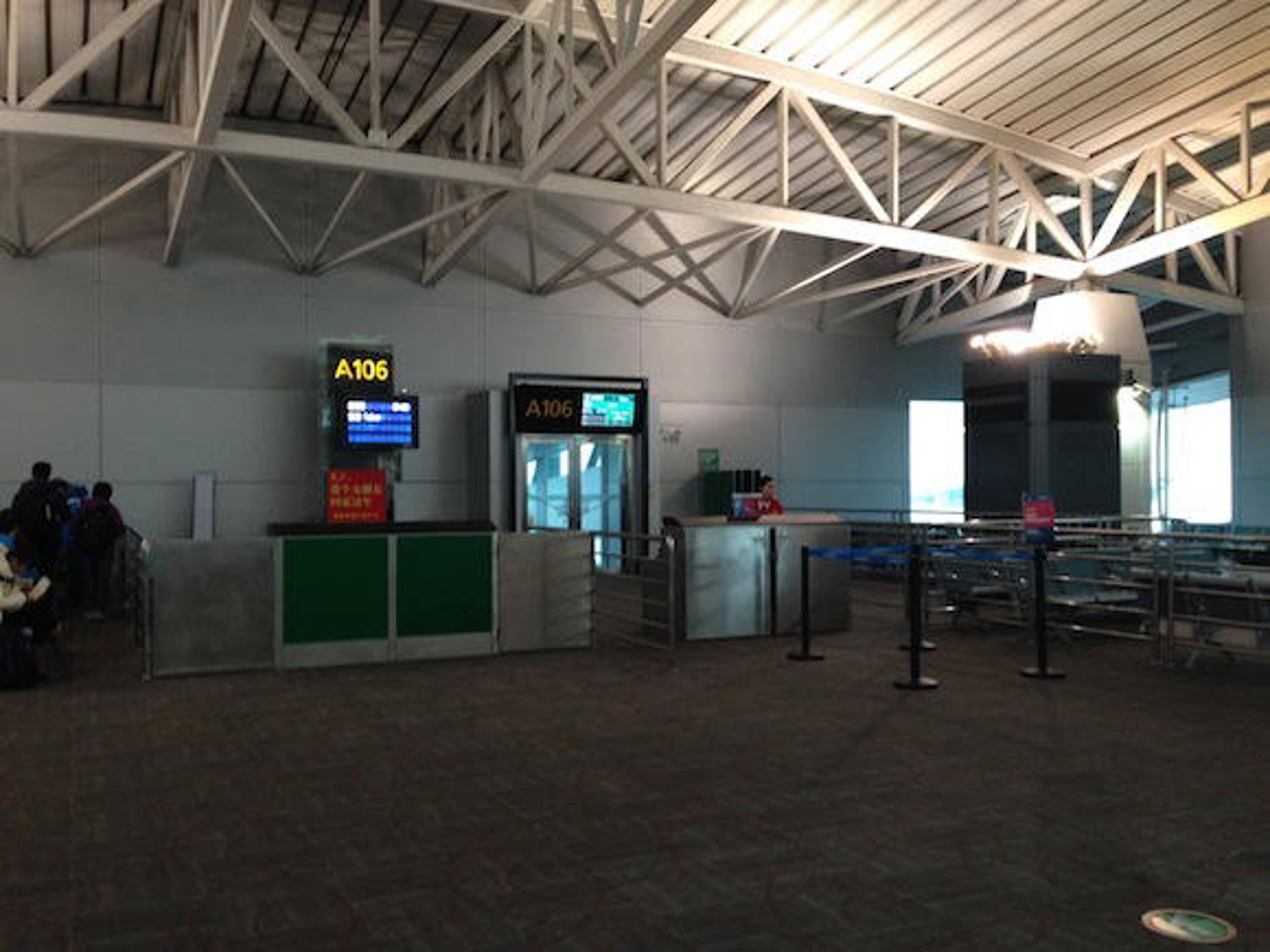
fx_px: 1211
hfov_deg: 55.4
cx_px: 635
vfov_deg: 42.9
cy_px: 476
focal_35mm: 33
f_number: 2.4
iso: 200
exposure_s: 1/20
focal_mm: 4.12
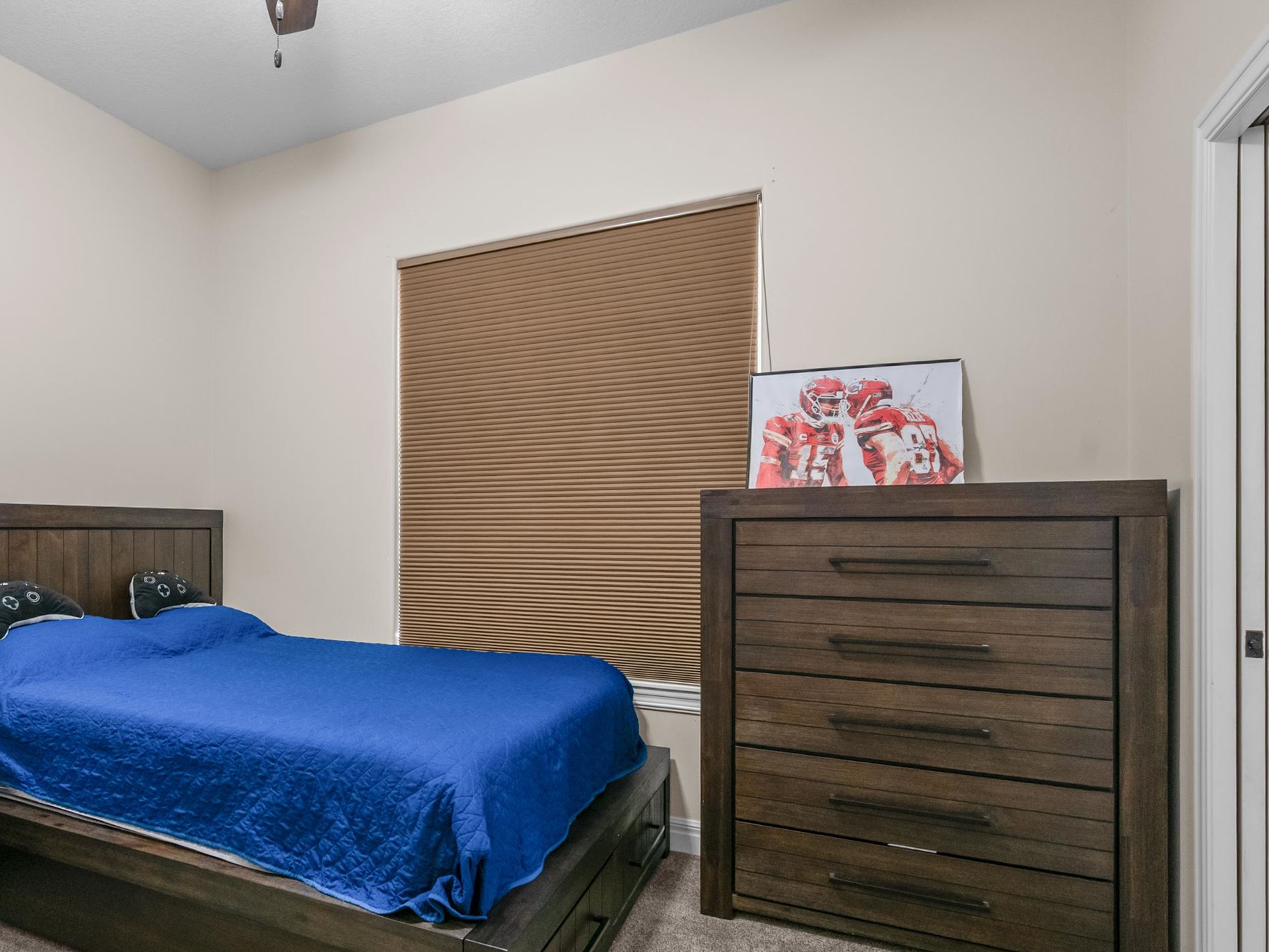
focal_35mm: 22
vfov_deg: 61.0
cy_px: 506
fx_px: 807
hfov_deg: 72.3
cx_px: 354
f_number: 8
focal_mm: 14
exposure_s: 1/4
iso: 400
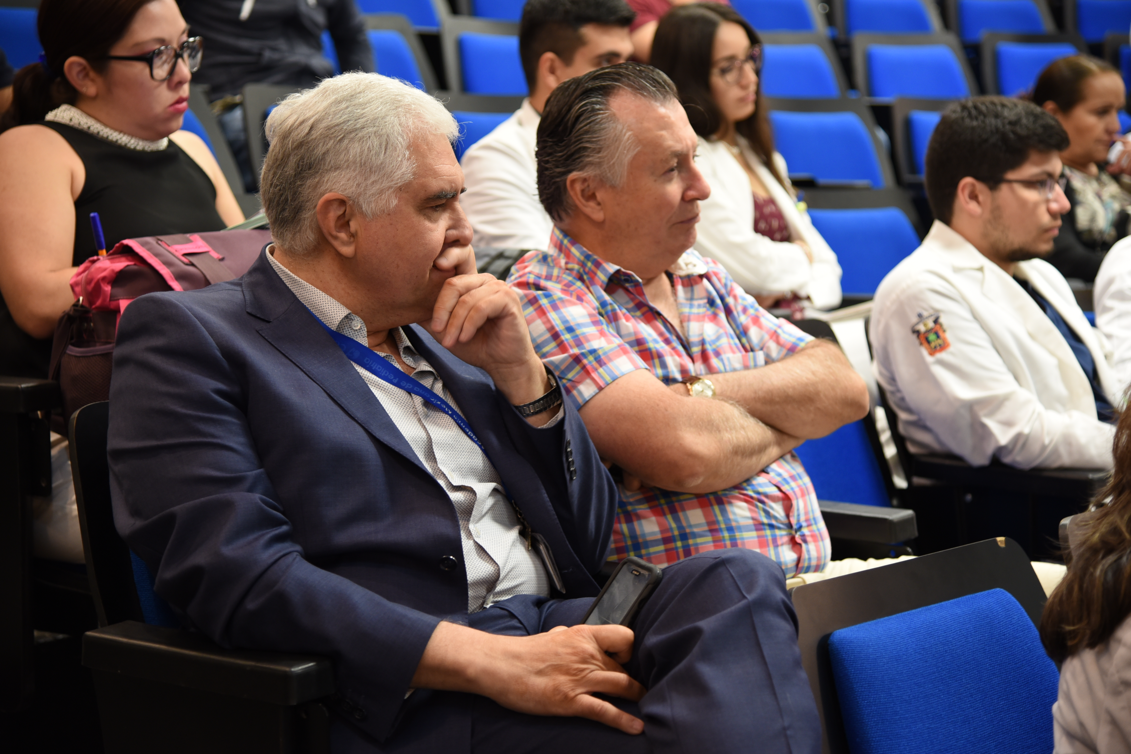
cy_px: 377
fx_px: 2199
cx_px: 566
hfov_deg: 28.8
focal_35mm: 70
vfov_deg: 19.5
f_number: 4
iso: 800
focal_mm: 70
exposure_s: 1/15
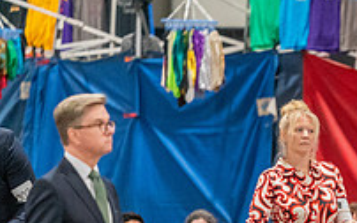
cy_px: 249
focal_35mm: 585
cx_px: 444
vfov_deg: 2.2
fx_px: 5689
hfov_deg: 3.6
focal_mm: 200
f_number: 2.8
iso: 6400
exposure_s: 1/250
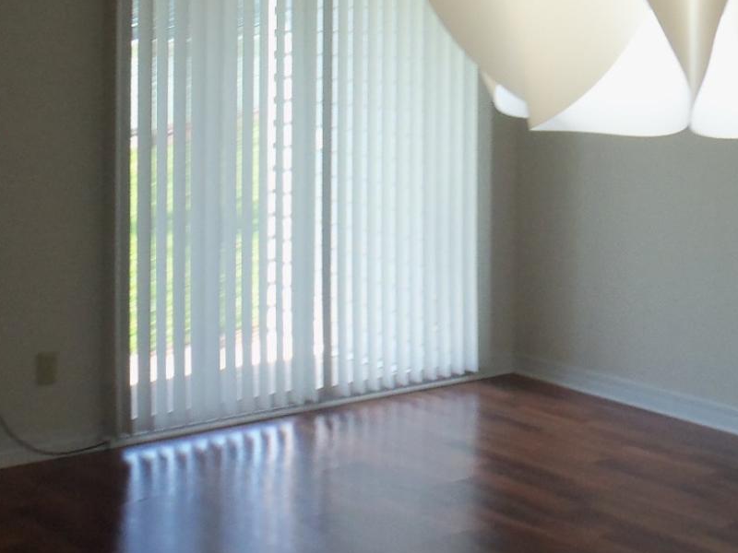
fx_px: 1492
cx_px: 390
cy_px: -10
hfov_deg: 27.8
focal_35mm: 70
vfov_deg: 20.3
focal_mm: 5.1
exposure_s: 1/60
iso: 125
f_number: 3.3
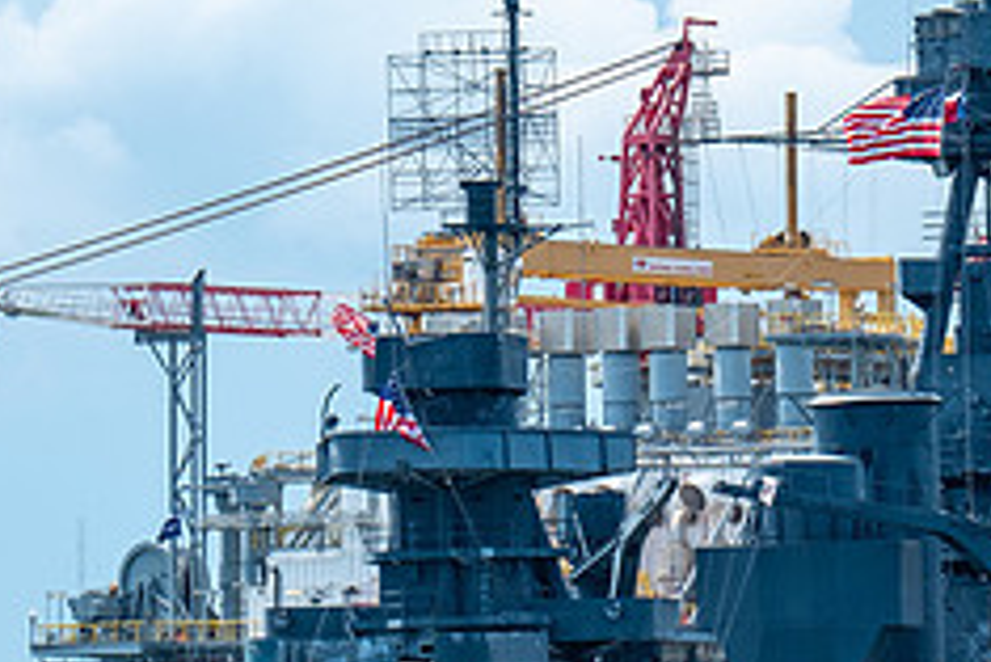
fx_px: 11816
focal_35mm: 429
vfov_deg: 3.2
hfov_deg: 4.8
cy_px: 495
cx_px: 793
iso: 200
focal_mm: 115.9
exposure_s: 1/340
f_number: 7.1
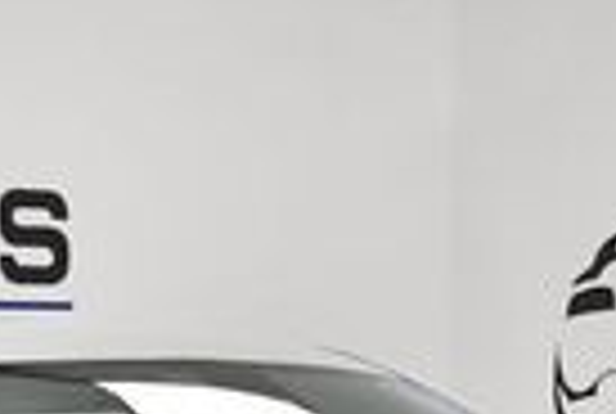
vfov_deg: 7.7
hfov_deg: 12.2
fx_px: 2881
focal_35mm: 168
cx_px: 252
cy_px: 947
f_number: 4
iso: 1250
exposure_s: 1/2500
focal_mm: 24
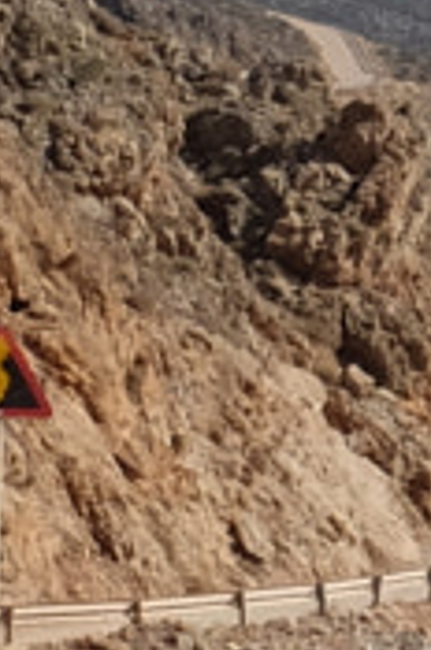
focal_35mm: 403
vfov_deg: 5.1
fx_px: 7265
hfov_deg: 3.3
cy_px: -180
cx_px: 1434
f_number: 8
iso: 100
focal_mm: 29.3
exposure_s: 1/100
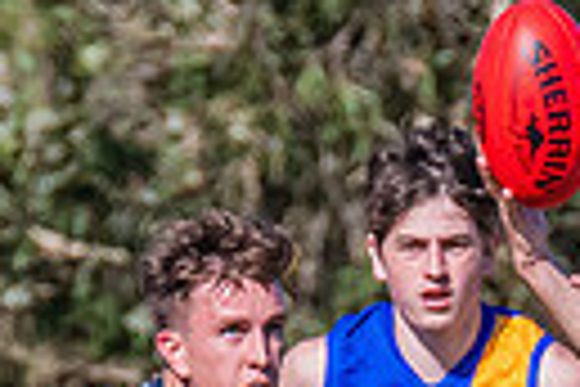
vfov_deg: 0.4
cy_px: 688
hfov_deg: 0.6
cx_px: 878
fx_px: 53549
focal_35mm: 3324
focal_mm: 420
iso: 800
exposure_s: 1/2000
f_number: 8
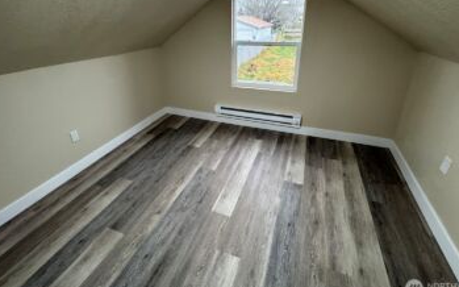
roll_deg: +0.5
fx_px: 213
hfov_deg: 94.4
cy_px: 104
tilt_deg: -23.3
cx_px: 228
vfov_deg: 66.7
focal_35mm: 17
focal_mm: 2.22
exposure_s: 1/60
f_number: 2.2
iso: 320
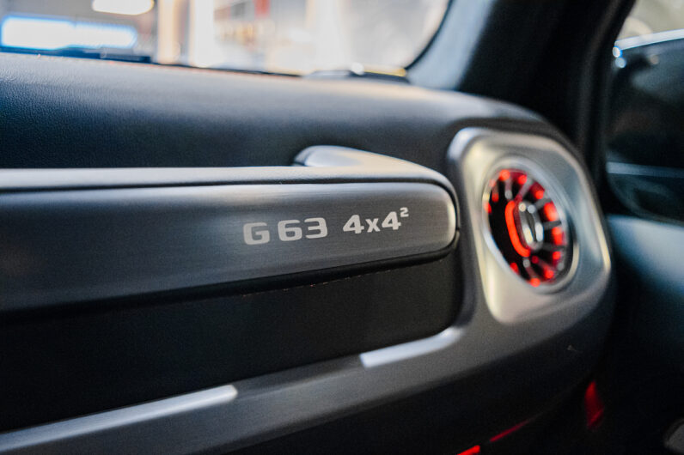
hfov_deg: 55.1
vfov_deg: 38.3
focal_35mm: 34
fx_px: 655
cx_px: 342
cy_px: 228
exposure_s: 1/40
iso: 3200
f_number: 3.8
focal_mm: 23
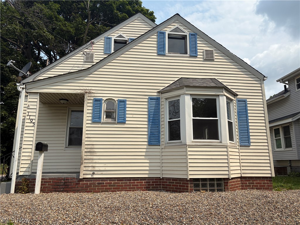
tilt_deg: +12.1
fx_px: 225
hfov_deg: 67.3
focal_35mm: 26
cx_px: 150
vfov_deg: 53.1
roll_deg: +0.5
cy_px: 112
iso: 50
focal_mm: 5.96
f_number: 1.6
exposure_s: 1/5814
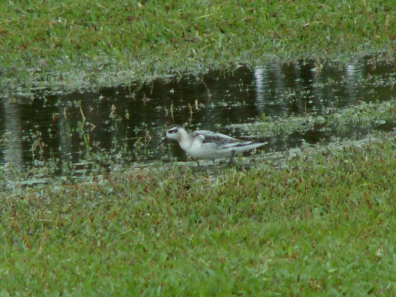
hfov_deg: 4.7
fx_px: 4805
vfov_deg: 3.5
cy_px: 148
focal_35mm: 420
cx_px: 198
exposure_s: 1/100
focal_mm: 69.45
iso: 64
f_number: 4.5
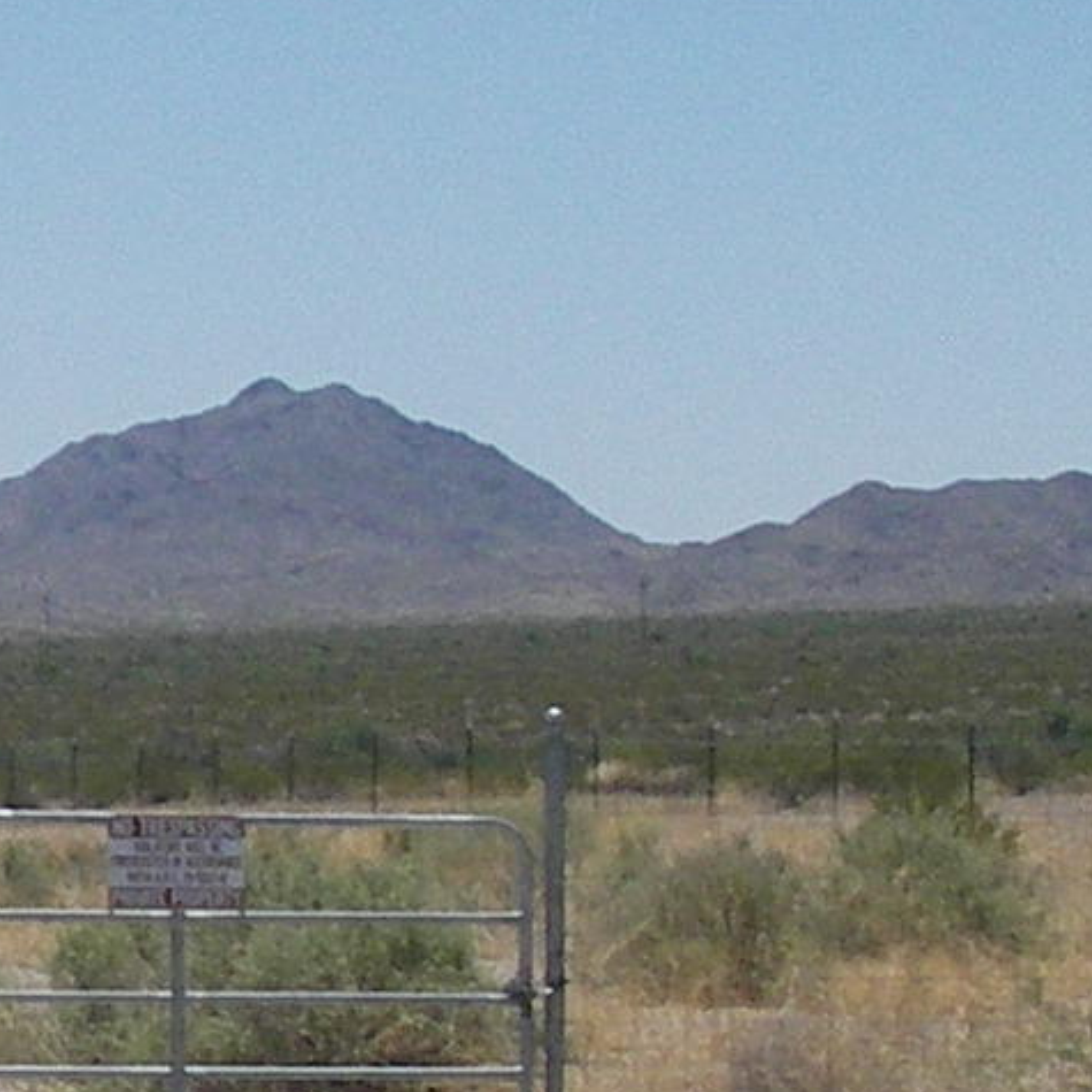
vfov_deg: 9.7
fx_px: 6460
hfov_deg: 9.3
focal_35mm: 181
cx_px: -772
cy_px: 554
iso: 64
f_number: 6.6
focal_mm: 6.3
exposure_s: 1/500
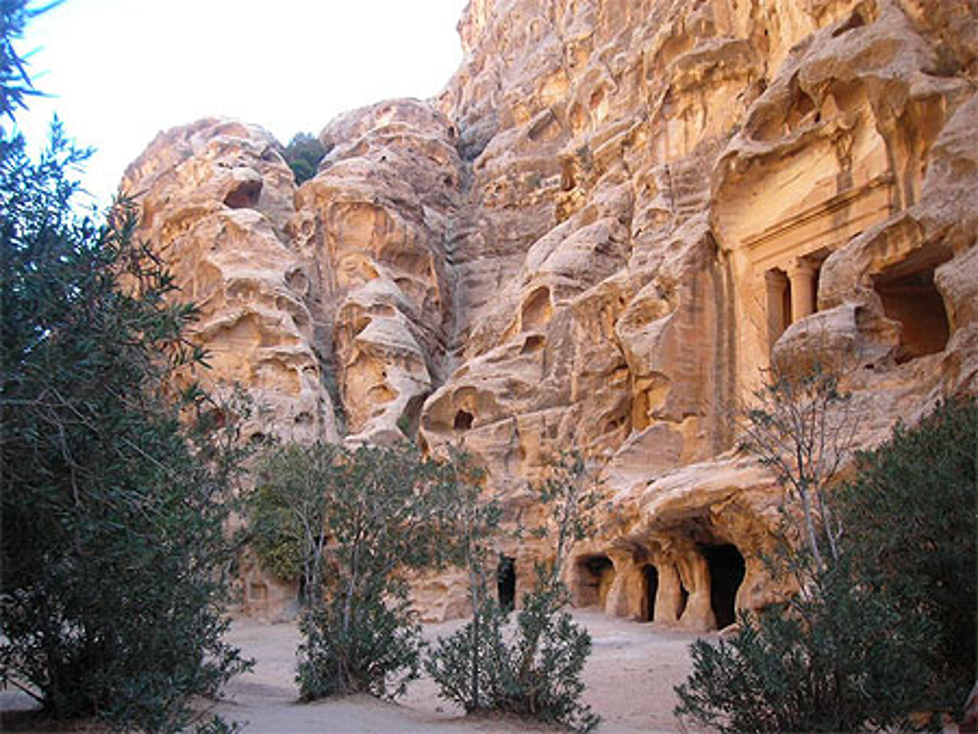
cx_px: 489
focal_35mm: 38
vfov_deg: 37.8
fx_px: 1074
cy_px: 367
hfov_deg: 49.0
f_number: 3.2
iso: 50
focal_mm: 6.3
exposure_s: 1/58.3
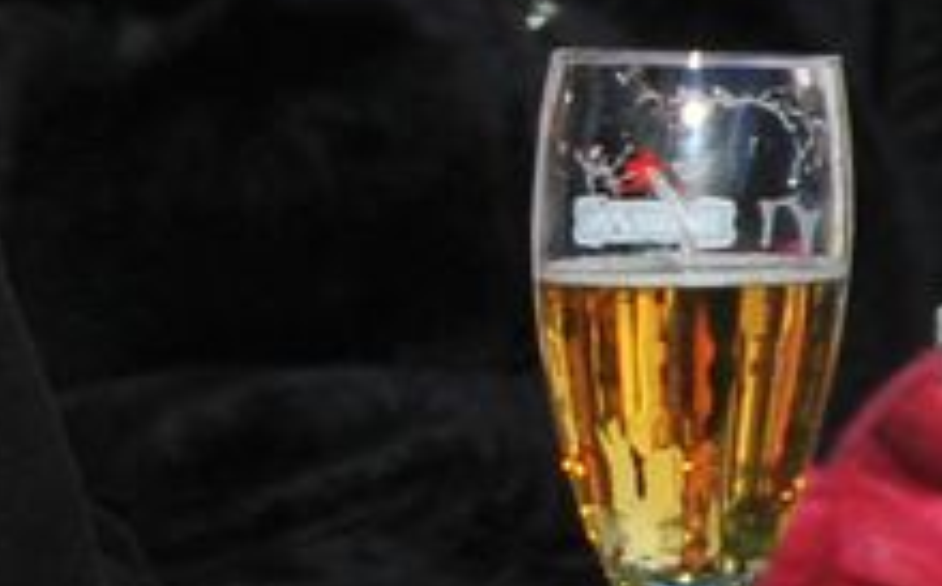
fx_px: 56986
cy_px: -190
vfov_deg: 0.6
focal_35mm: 2222
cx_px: -822
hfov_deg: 0.9
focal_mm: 200
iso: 200
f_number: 9
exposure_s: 1/640
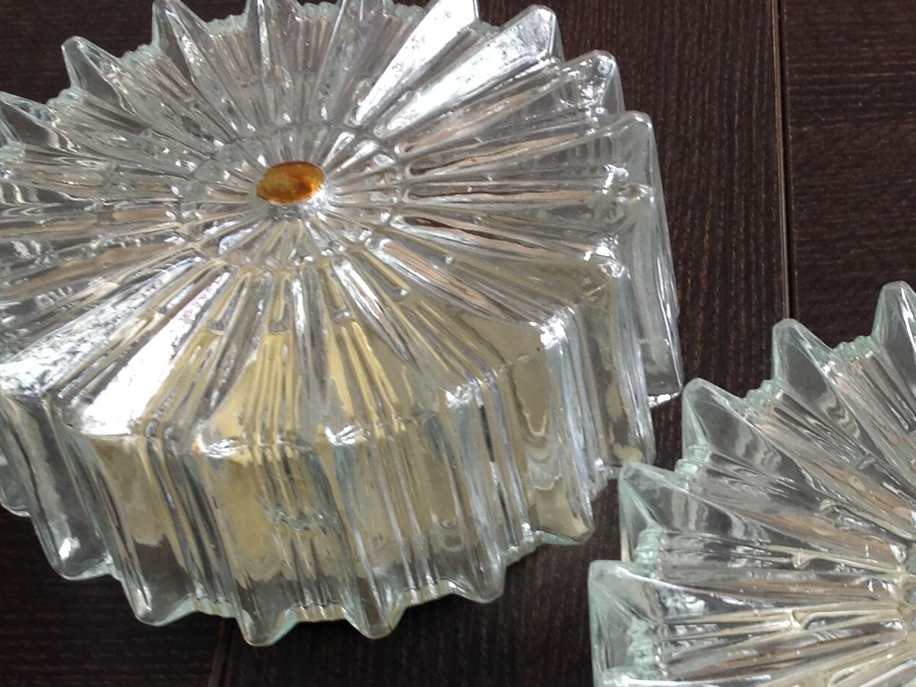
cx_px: 689
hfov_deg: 26.3
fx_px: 1932
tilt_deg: -51.4
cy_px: 560
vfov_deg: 19.9
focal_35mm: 73
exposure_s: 1/15
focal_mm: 4.28
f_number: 2.4
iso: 50
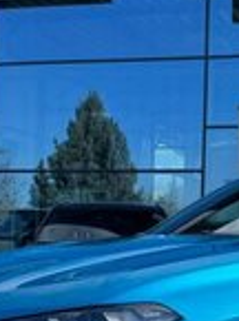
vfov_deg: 24.1
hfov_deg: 17.4
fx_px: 749
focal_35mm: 81
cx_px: 277
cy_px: 195
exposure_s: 1/1524
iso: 80
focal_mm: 6.76
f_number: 1.78
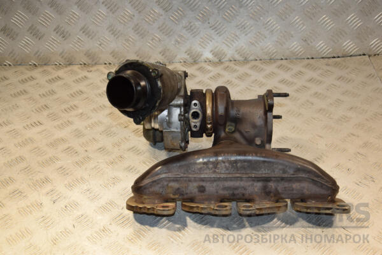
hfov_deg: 38.9
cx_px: 191
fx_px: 541
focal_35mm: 51
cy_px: 128
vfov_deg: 26.5
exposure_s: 1/200
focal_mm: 34
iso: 800
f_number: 5.6
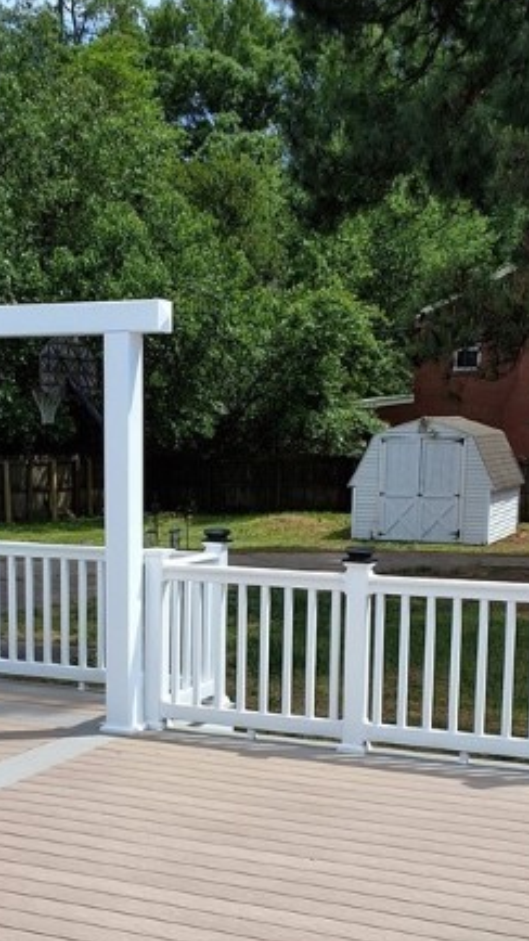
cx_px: 178
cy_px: 627
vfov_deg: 38.1
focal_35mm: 54
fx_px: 1347
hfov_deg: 22.1
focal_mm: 2.91
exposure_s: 1/1689
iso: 32
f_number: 1.9
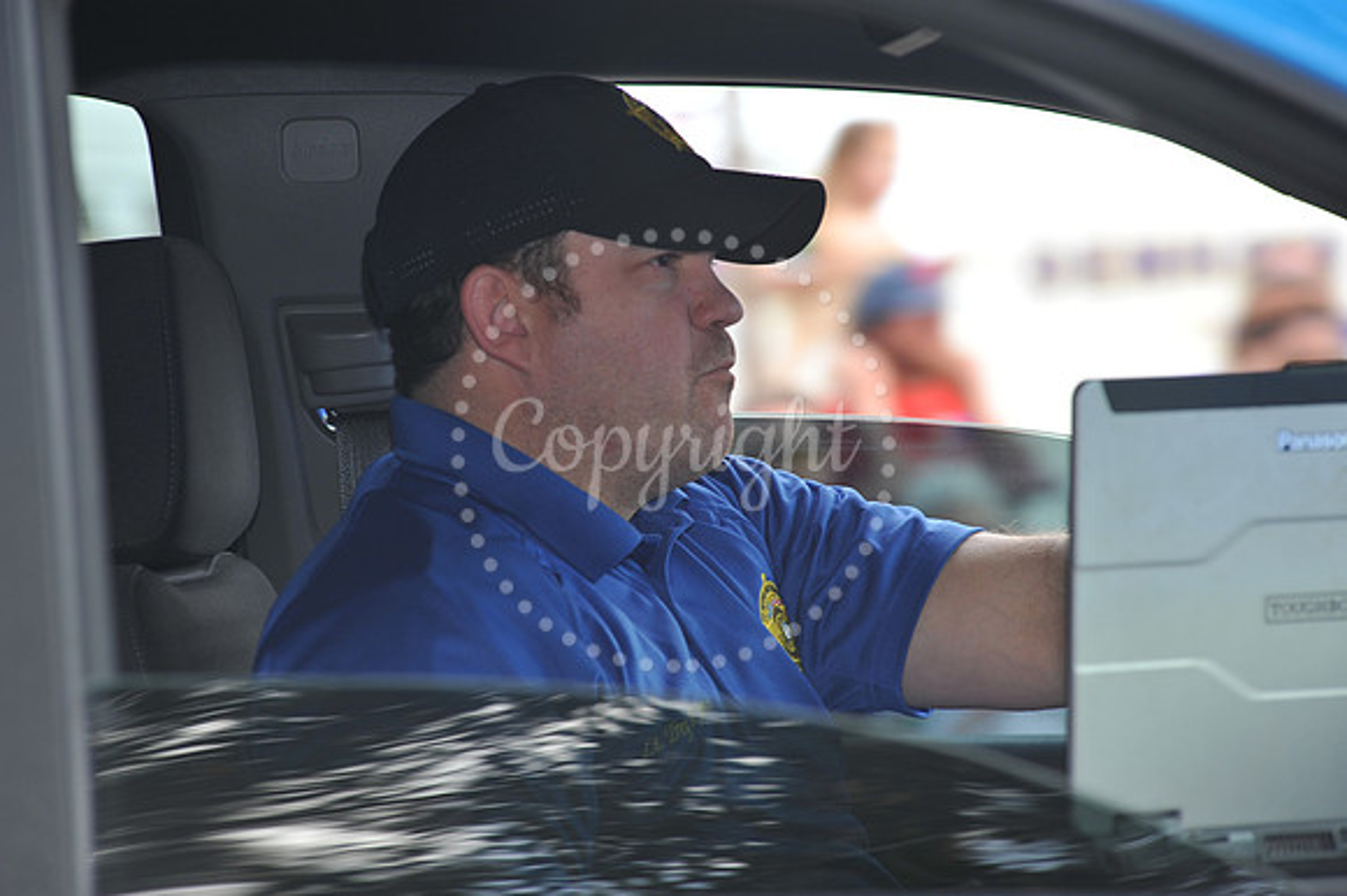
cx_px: 674
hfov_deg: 10.3
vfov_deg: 6.9
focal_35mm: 200
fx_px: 7479
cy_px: 448
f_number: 7.1
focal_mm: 200
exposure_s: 1/80
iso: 250
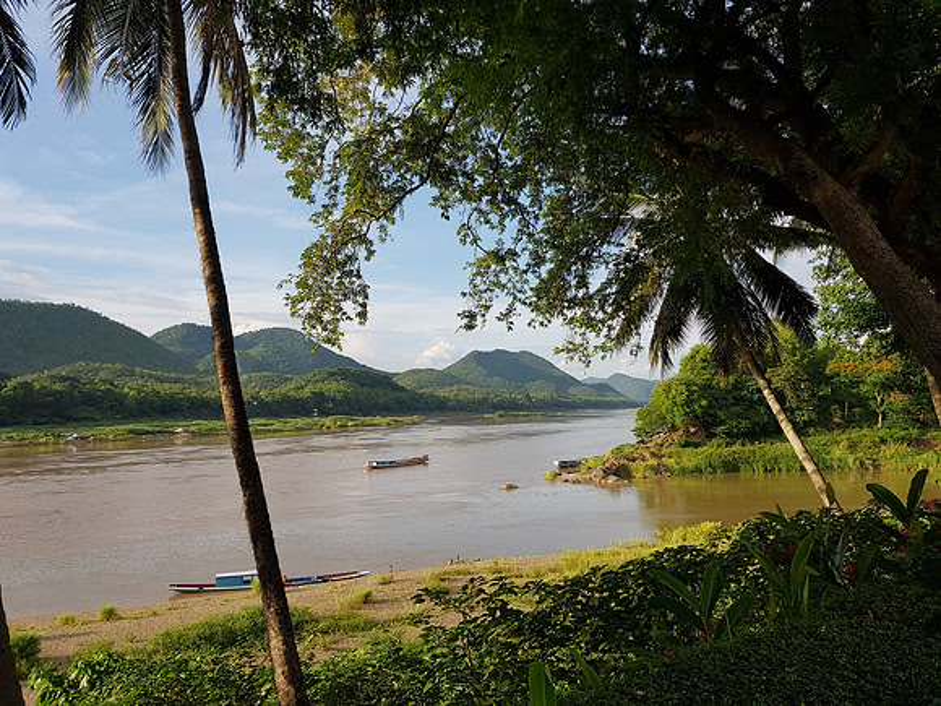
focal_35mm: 26
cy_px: 353
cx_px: 470
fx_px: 707
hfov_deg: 67.3
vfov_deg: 53.1
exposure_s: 1/1224
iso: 40
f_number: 1.7
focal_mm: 4.2
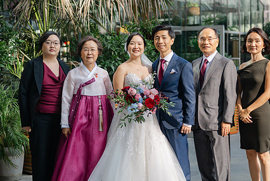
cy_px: 107
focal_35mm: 68
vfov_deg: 20.0
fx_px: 511
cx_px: 157
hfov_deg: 29.6
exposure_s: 1/800
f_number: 1.8
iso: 80
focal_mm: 50
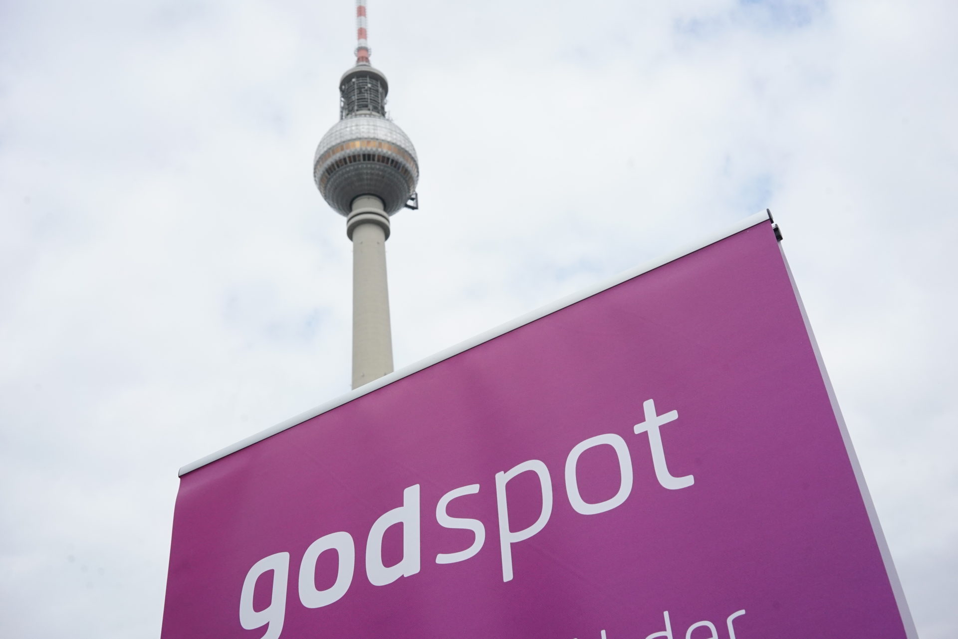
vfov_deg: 37.9
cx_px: 479
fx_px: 932
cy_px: 320
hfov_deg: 54.4
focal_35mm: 35
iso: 2000
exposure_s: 1/2500
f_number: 10
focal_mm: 35
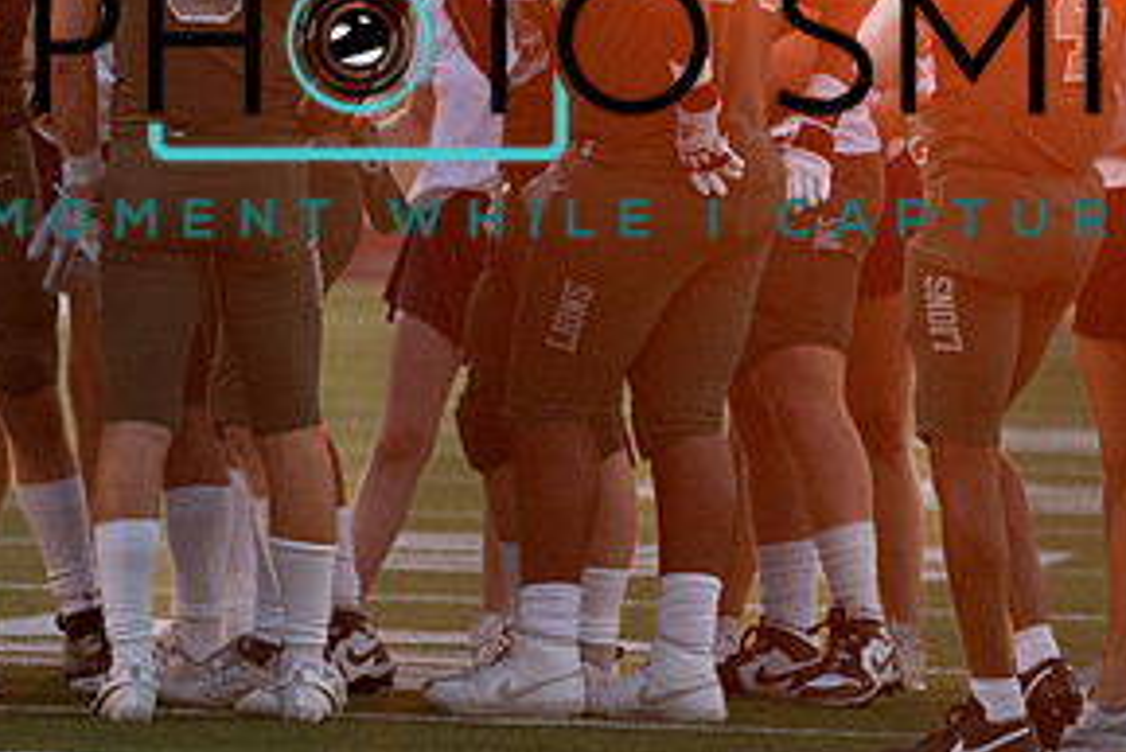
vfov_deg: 1.7
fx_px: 24971
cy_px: 49
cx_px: 238
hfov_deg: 2.6
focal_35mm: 798
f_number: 5.6
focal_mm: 397
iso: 4000
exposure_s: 1/1250
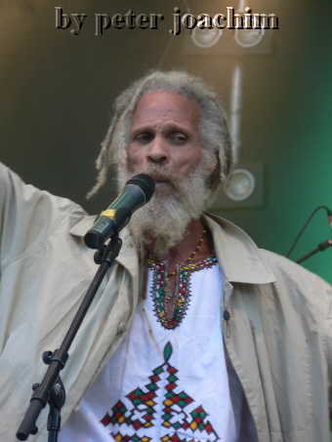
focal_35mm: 316
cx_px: 166
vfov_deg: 6.3
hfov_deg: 4.7
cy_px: 221
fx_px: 4039
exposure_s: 1/30
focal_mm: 54.2
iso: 100
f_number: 3.3
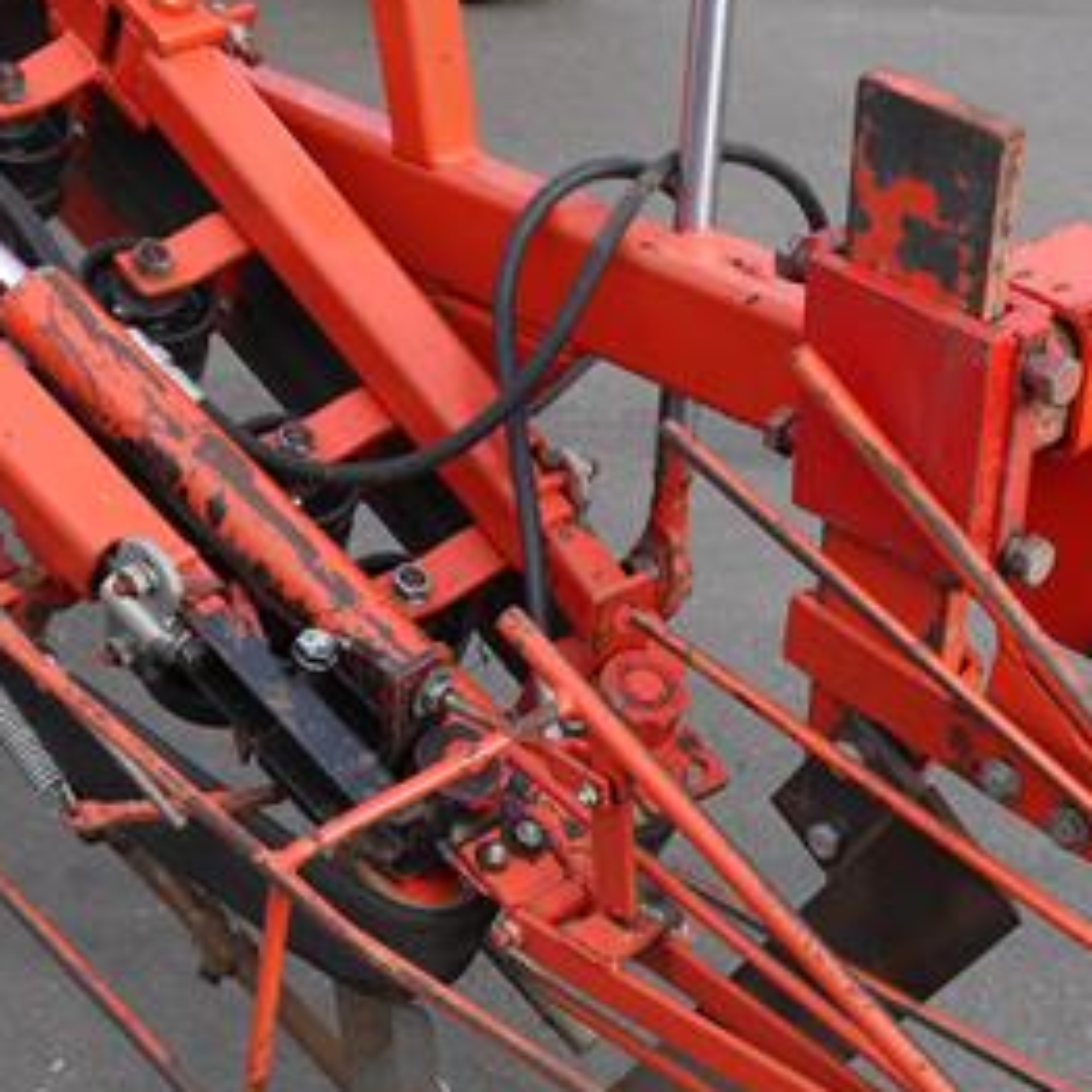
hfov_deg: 24.6
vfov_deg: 24.5
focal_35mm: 69
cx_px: 892
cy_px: 904
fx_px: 2463
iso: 100
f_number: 5
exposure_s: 1/160
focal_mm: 16
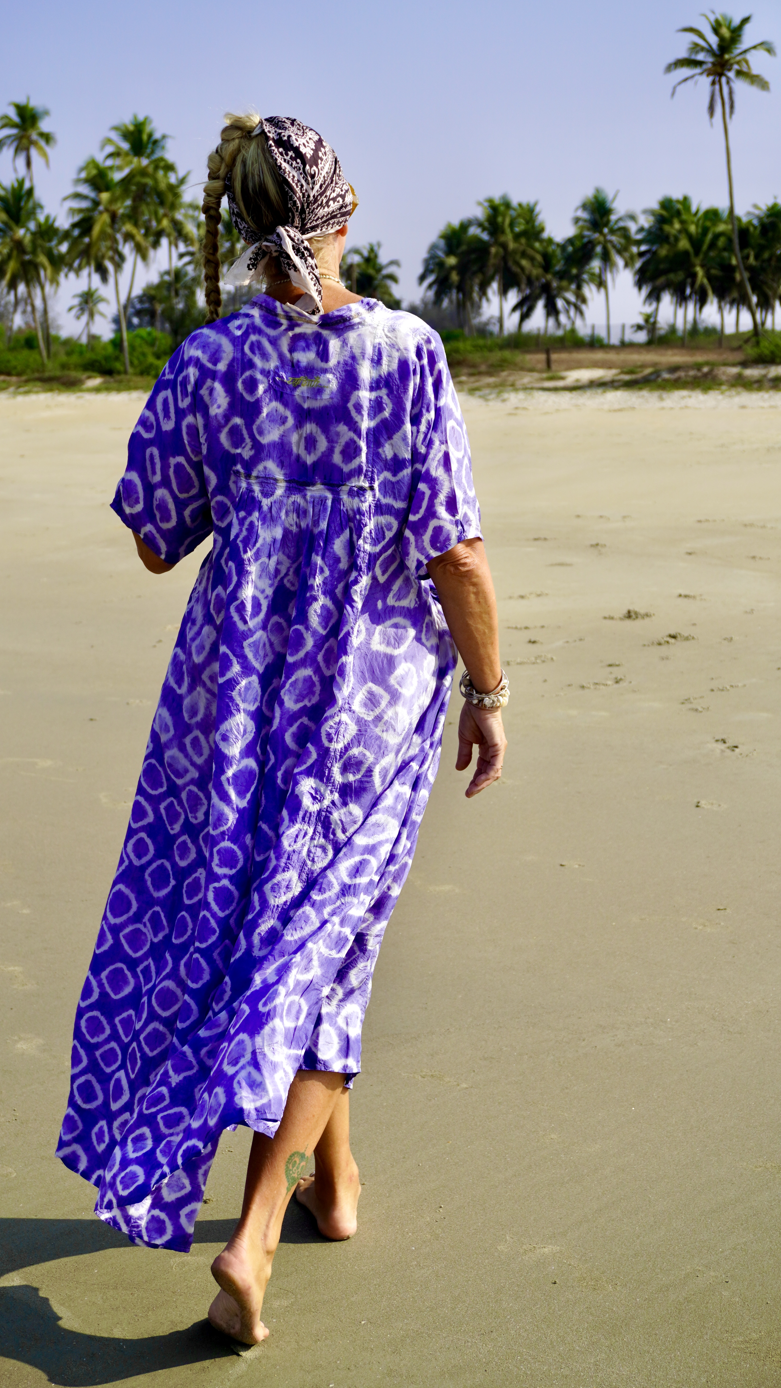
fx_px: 1934
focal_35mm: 53
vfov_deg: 39.5
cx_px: 320
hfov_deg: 22.8
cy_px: 695
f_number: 5.6
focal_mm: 33
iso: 100
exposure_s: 1/800
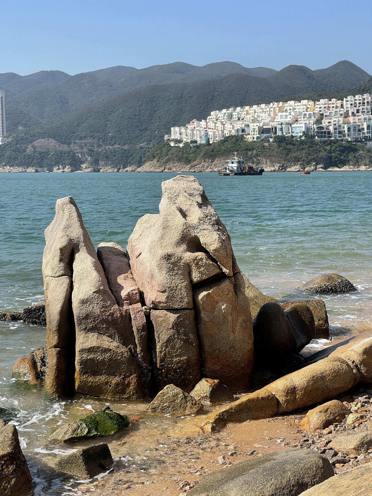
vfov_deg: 30.3
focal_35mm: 64
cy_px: 248
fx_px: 917
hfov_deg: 22.9
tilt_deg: -5.9
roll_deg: -0.1
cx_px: 186
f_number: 2.2
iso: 20
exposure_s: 1/1004
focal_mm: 7.5
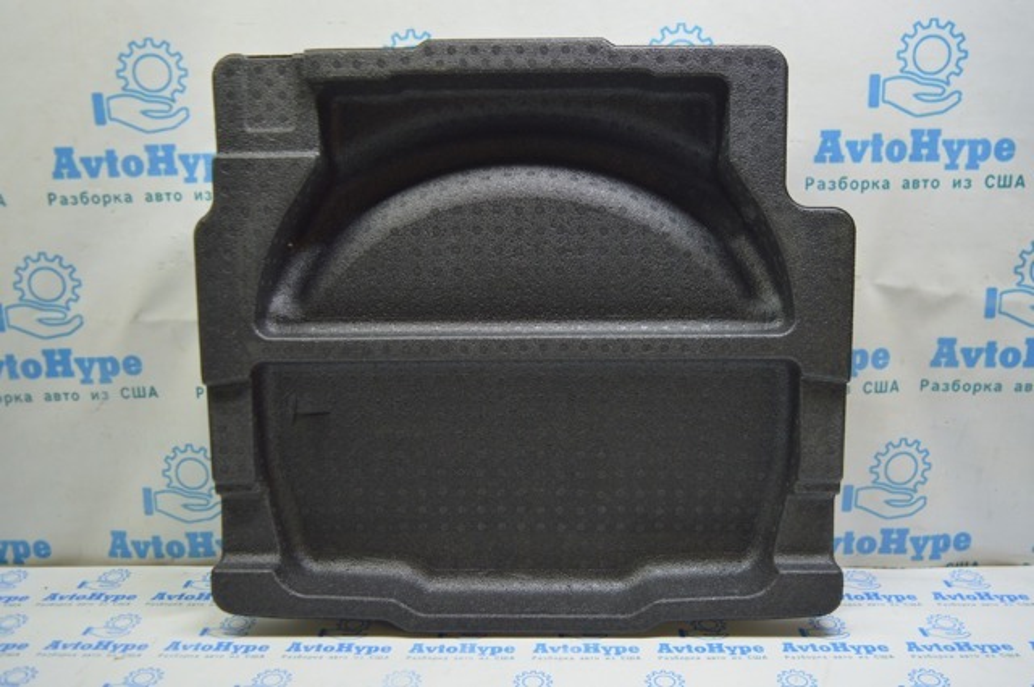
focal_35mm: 33
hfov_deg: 57.3
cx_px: 517
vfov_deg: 39.9
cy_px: 344
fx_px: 947
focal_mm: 22
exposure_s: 1/40
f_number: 3.8
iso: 400
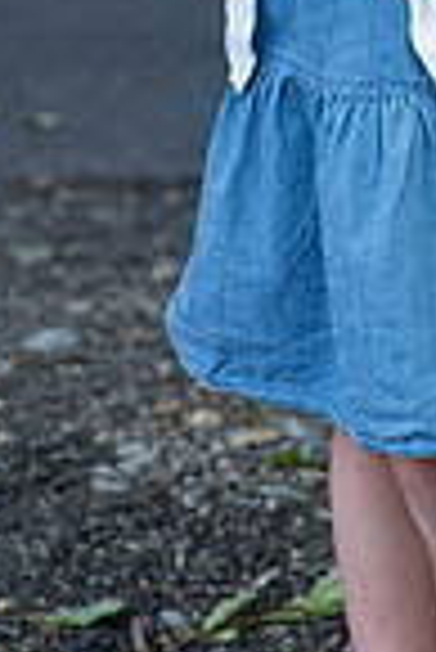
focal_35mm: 263
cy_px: -315
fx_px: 4766
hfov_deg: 5.2
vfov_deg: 7.7
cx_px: 396
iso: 800
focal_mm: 85
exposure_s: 1/250
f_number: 4.5
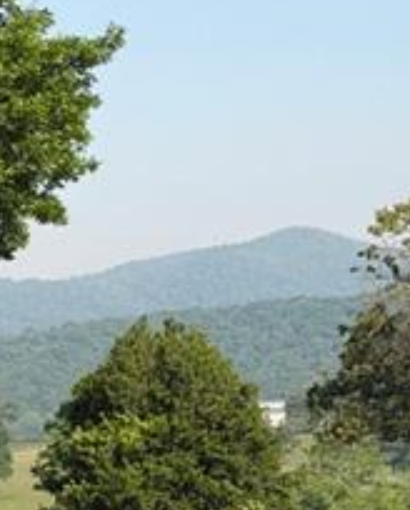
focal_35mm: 176
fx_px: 2662
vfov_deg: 10.8
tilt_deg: -1.5
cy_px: 545
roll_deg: +2.4
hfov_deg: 8.5
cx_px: -290
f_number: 1.78
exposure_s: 1/3378
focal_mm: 6.76
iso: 64
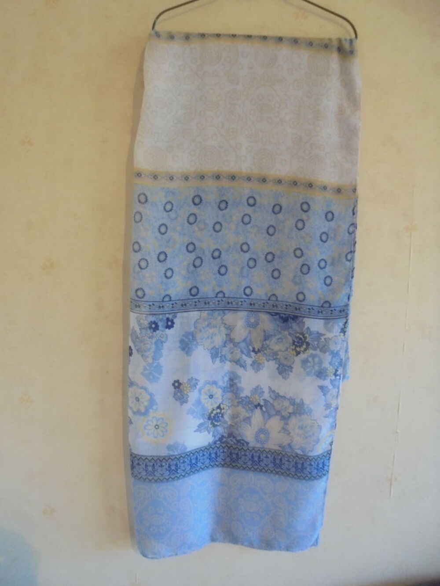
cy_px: 293
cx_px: 220
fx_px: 441
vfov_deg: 67.3
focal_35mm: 26
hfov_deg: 53.1
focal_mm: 4.6
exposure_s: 1/30
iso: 400
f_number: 3.5
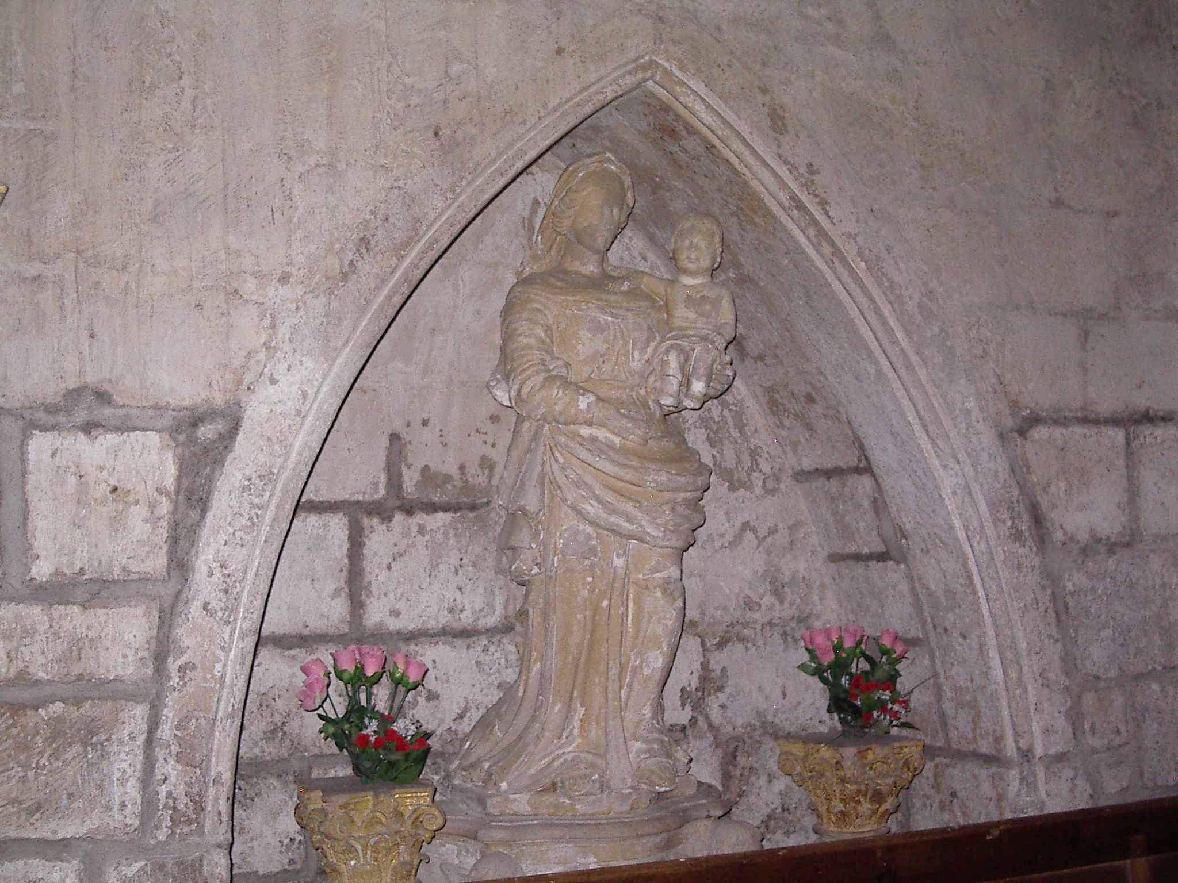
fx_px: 1770
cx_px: 589
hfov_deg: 36.8
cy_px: 442
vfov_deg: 28.0
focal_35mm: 52
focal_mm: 7.8
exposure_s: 1/60
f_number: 3
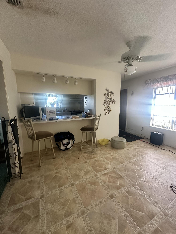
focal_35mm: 14
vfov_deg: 102.1
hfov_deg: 85.7
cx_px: 88
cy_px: 117
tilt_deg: -7.9
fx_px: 95
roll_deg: -0.6
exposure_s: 1/94
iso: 320
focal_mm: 2.22
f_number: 2.2
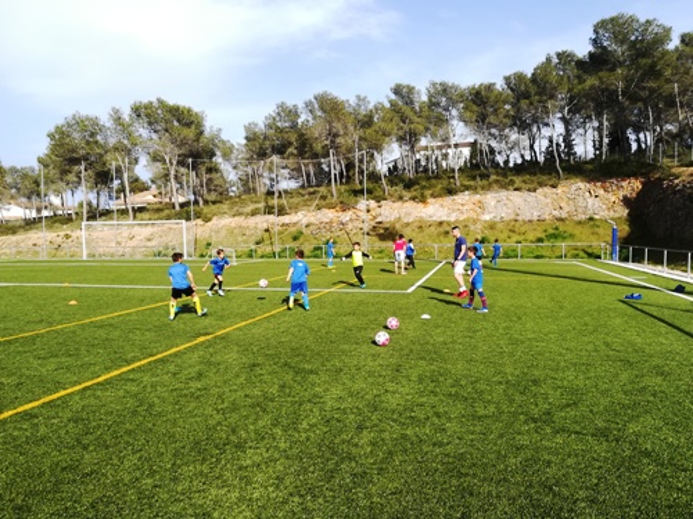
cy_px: 260
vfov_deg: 53.1
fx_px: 521
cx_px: 346
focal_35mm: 26
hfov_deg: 67.3
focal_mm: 3.83
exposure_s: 1/687
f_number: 2.2
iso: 50
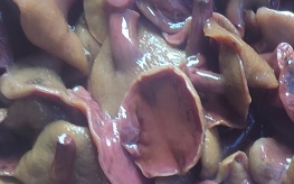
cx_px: 358
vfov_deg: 10.4
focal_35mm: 99
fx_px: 793
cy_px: 509
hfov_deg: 19.7
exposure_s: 1/50
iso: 2053
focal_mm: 5.52
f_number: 1.9
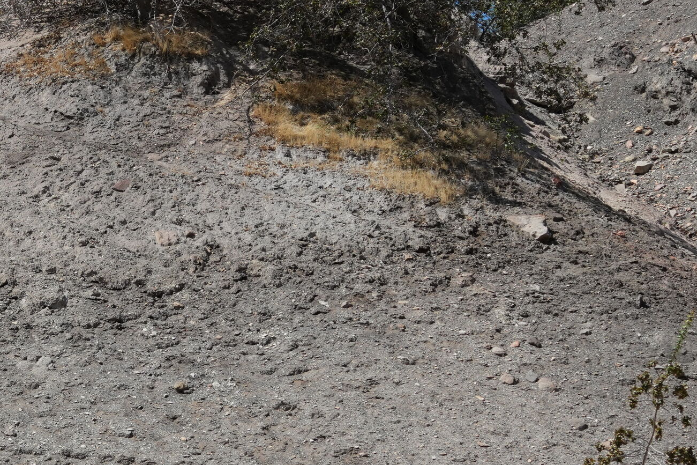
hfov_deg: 12.3
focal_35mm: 166
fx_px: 3213
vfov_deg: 8.3
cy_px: 370
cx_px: 85
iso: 250
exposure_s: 1/2000
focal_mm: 50
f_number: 4.5
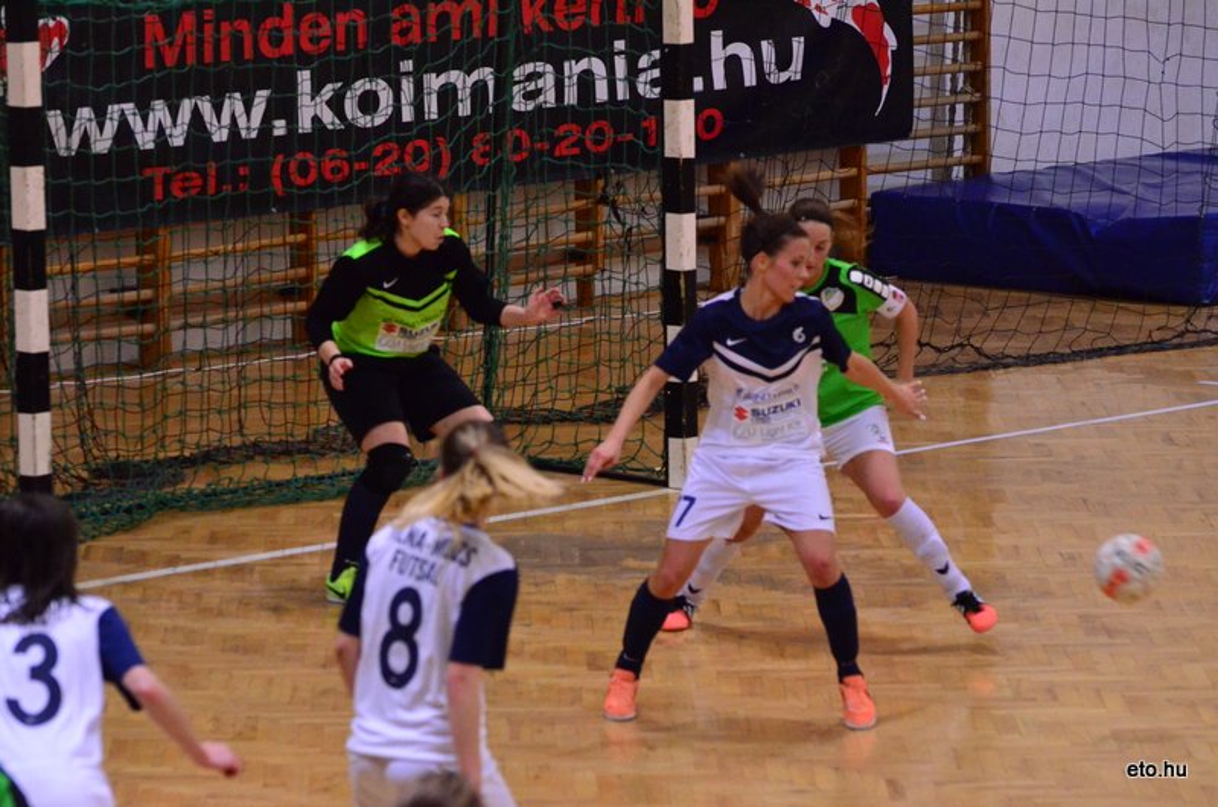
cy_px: 404
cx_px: 609
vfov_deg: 6.5
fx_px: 7091
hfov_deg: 9.8
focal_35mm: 210
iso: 5000
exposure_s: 1/400
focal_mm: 140
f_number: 4.8
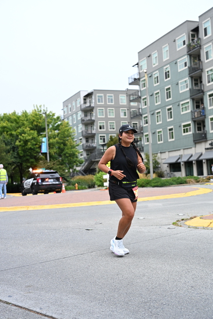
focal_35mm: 46
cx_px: 106
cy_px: 160
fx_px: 408
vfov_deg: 42.7
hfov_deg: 29.3
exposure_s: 1/800
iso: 1600
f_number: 4
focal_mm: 46
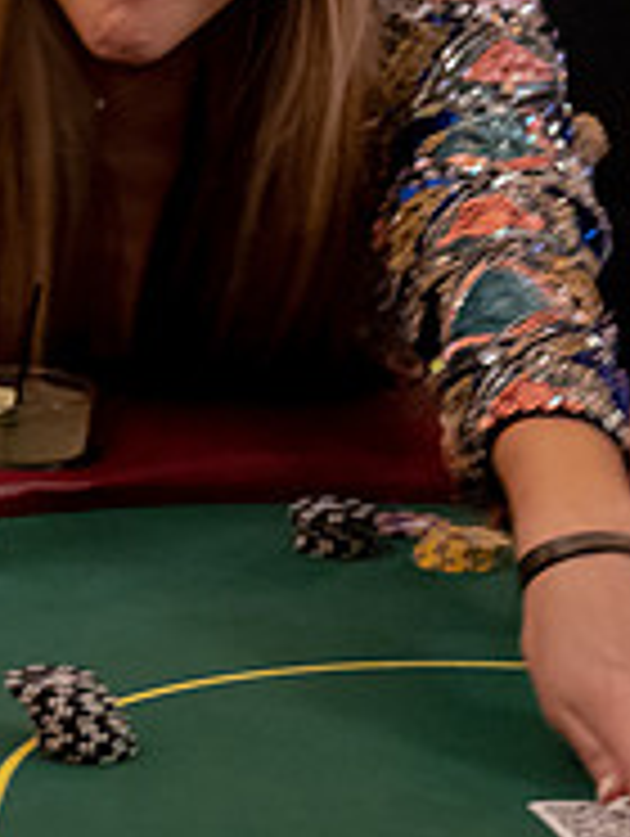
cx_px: -606
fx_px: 5568
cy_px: 100
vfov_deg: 8.6
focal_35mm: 230
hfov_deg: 6.3
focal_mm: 60
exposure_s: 1/80
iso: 4000
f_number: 2.8
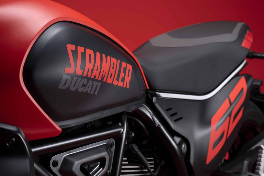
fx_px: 506
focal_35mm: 69
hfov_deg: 29.2
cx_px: 132
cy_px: 88
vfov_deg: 19.7
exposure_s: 1/100
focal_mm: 69
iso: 100
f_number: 11
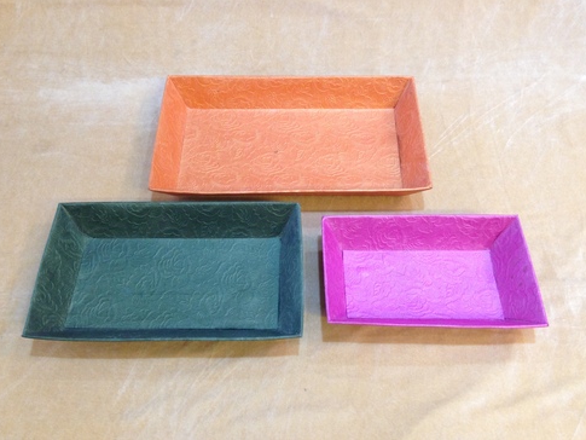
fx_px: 576
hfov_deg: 53.9
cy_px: 215
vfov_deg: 41.8
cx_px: 296
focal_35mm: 34
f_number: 2.4
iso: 100
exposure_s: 1/20
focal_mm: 4.12
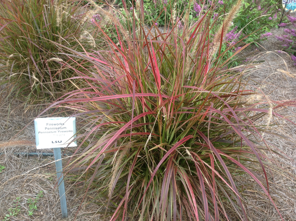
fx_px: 299
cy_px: 110
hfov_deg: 52.7
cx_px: 148
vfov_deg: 40.6
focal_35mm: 35
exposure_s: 1/180
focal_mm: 4.28
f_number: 2.4
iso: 50
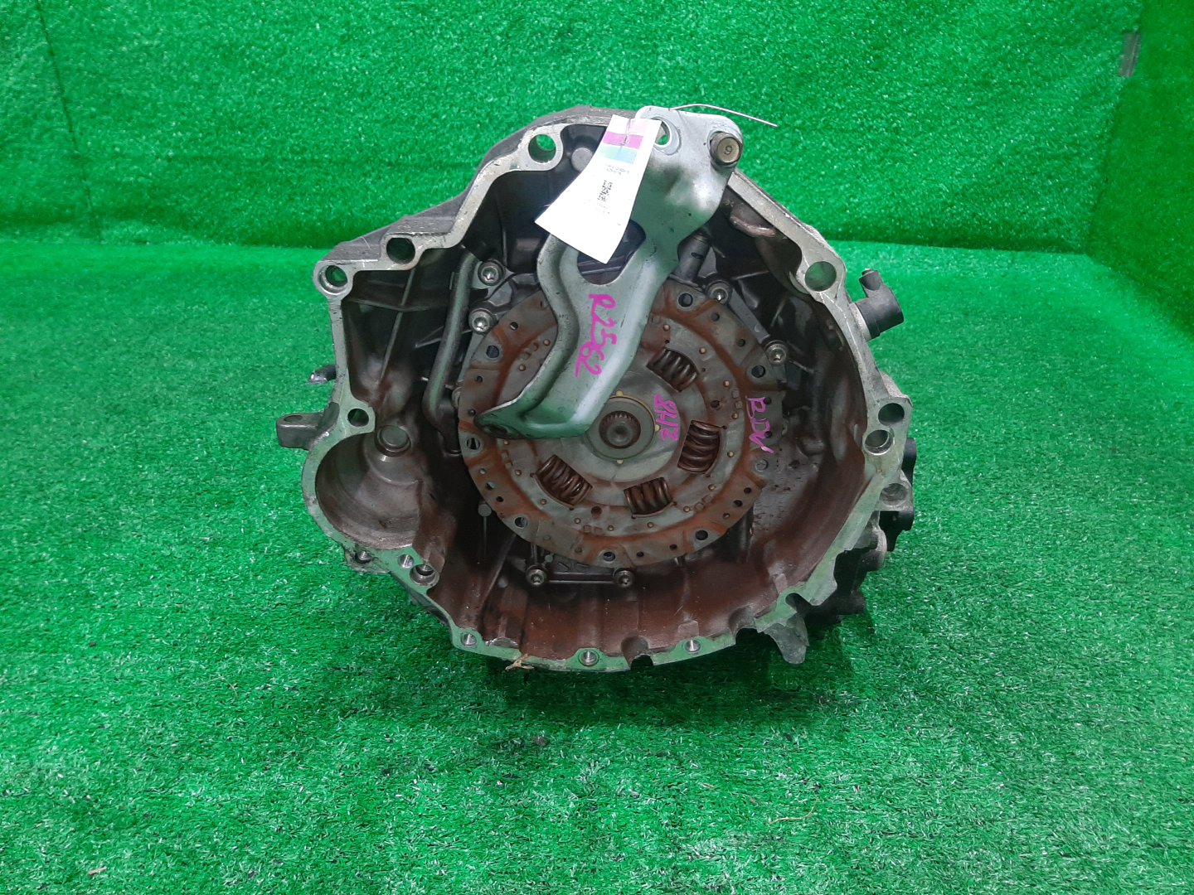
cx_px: 597
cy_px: 448
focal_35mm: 26
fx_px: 897
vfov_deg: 53.1
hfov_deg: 67.3
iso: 172
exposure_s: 1/50
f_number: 1.7
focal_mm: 3.93
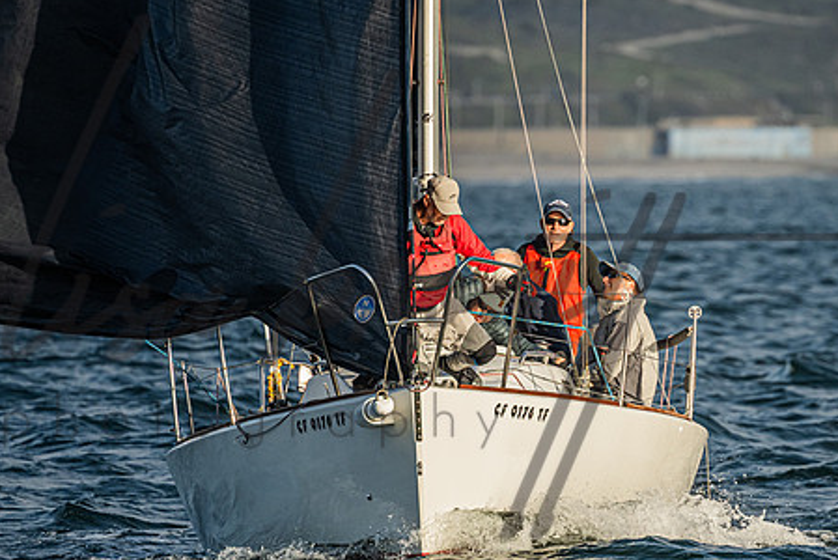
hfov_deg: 2.9
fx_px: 16304
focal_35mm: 700
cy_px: 262
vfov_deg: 2.0
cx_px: 518
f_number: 5.6
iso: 640
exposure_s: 1/3200
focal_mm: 400
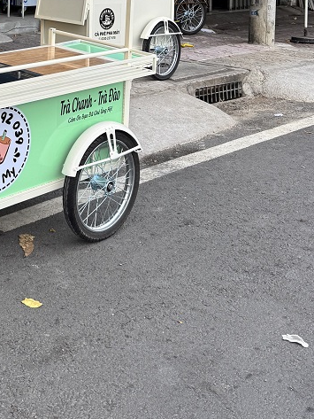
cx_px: 14
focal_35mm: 58
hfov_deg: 24.3
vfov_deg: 29.4
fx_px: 701
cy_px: -60
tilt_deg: -0.5
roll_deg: +0.3
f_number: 1.78
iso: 80
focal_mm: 6.76
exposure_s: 1/290
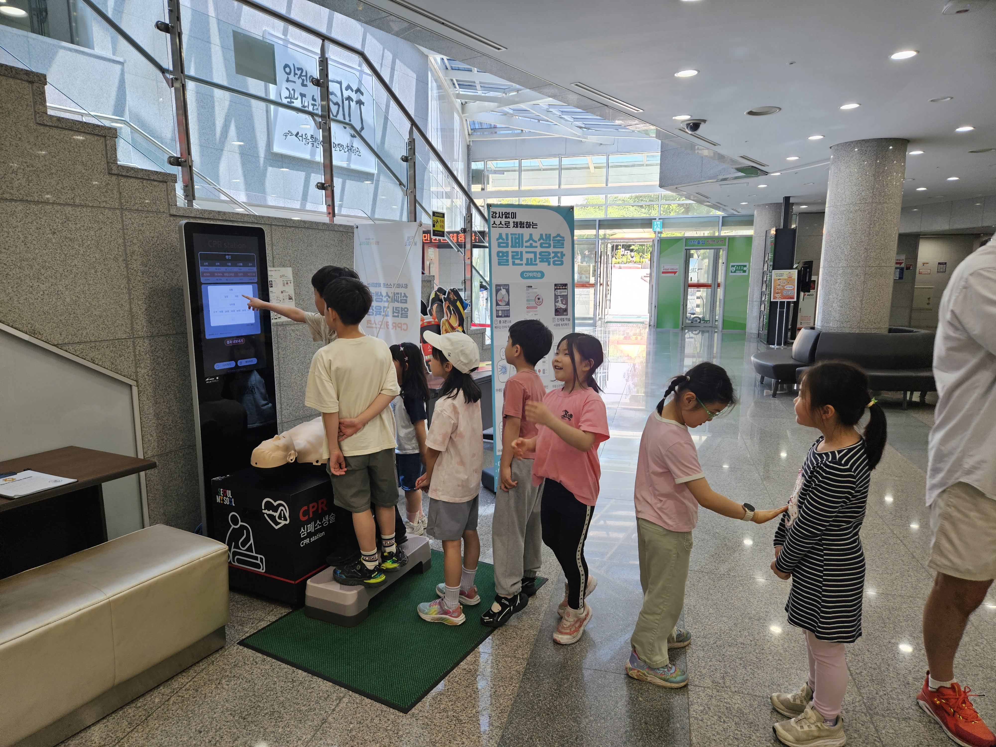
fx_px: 662
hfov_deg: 73.9
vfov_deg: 58.9
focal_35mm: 23
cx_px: 498
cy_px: 374
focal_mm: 5.4
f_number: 1.8
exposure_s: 1/120
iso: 64
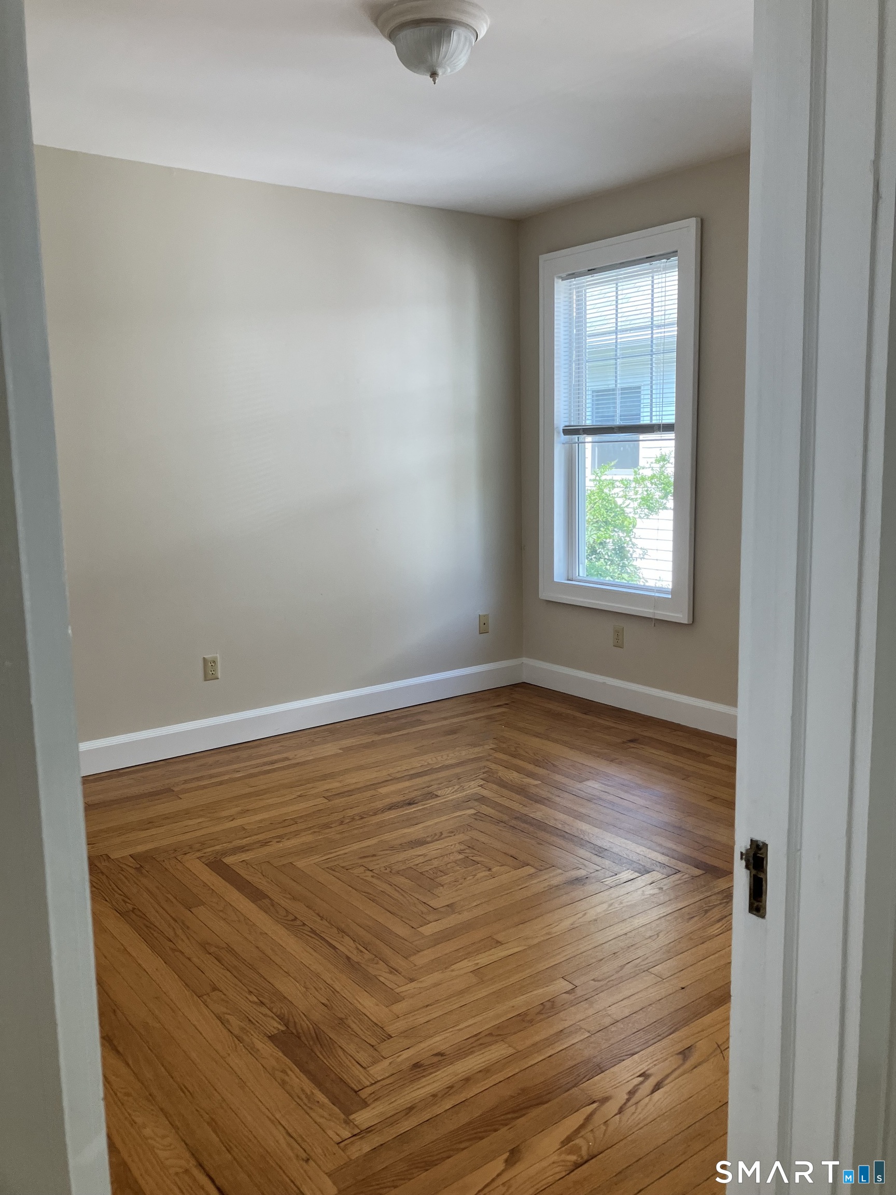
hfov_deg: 49.7
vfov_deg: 63.4
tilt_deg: -7.4
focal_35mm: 28
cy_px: 598
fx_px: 966
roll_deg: +0.0
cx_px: 448
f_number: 1.8
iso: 64
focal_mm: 3.99
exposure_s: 1/121
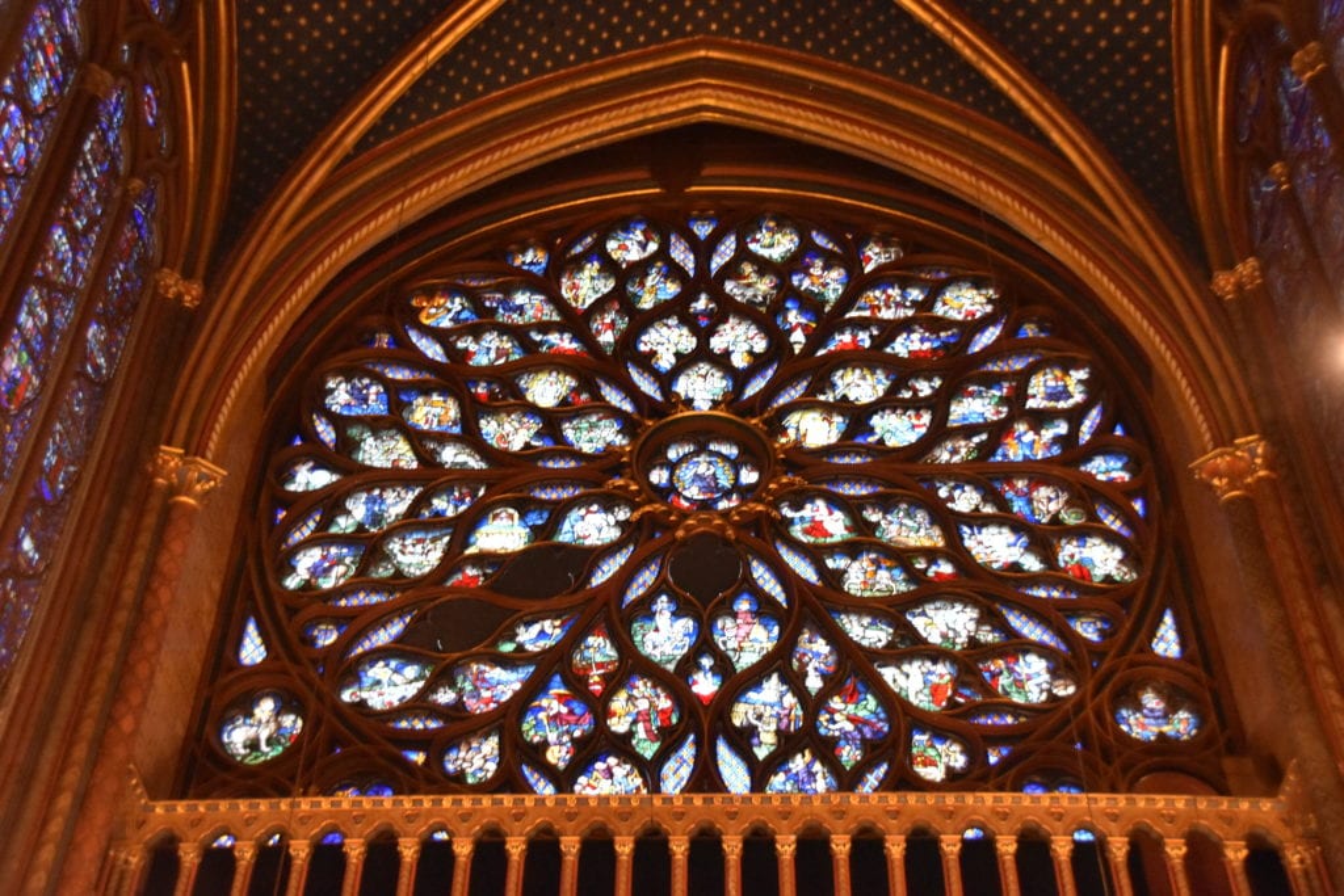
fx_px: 1792
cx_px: 672
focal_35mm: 48
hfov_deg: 41.1
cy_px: 448
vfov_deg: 28.1
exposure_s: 1/50
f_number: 4.2
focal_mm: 32
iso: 2800
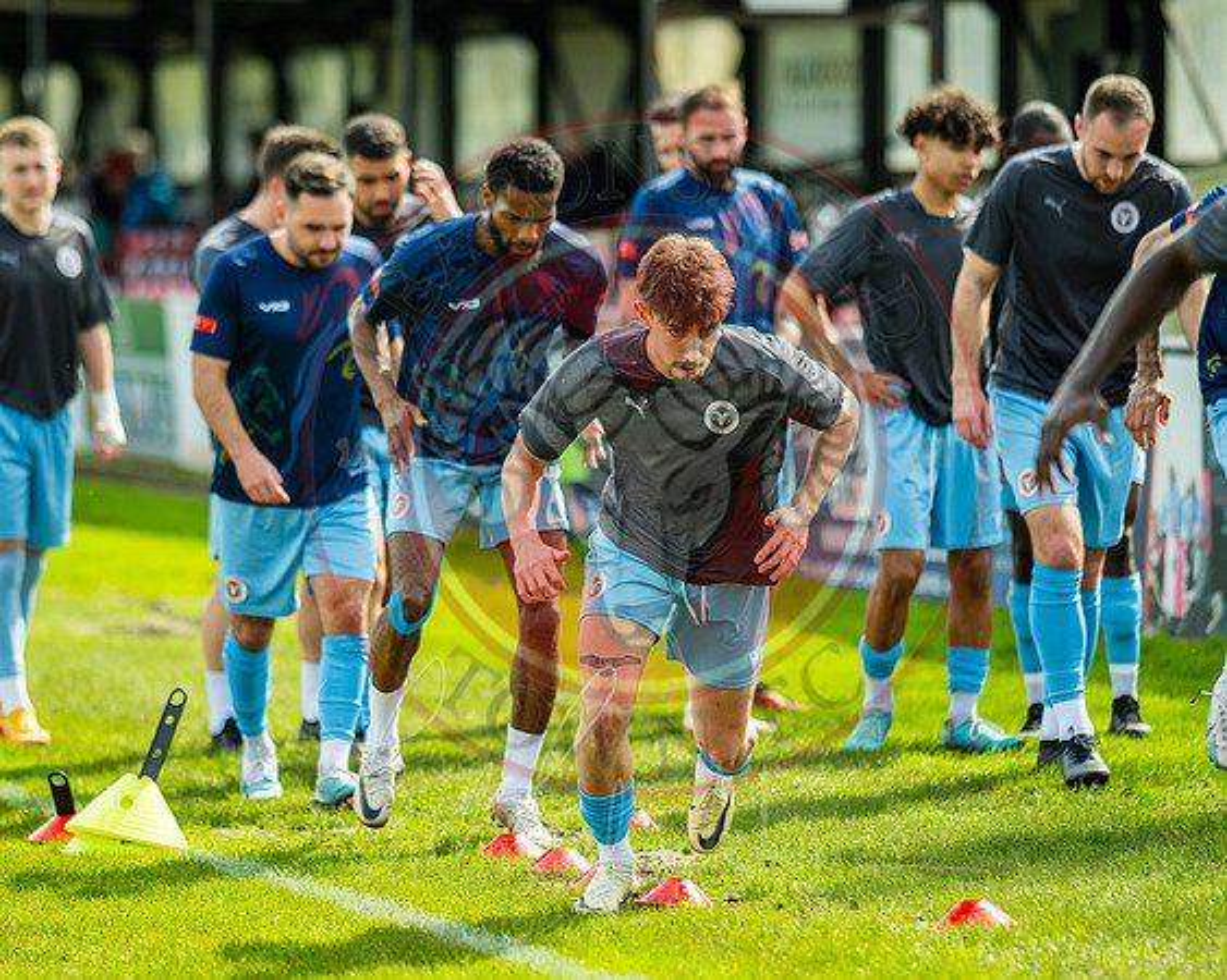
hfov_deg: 8.5
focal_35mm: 228
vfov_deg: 6.8
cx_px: 583
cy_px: 490
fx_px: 8262
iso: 100
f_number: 1.8
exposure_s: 1/1600
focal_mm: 135
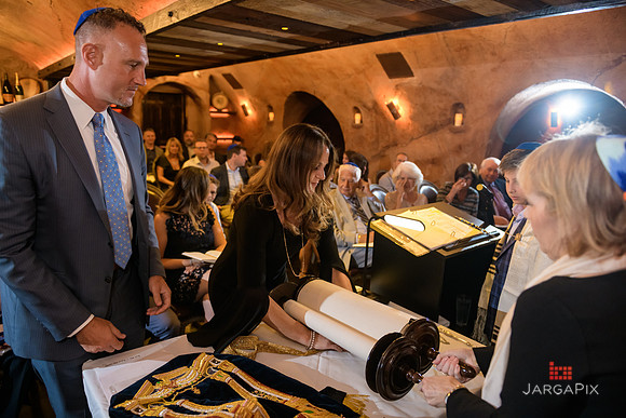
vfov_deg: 53.2
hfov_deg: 73.7
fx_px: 417
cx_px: 313
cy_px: 209
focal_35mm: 24
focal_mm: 24
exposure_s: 1/100
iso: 1600
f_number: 3.2
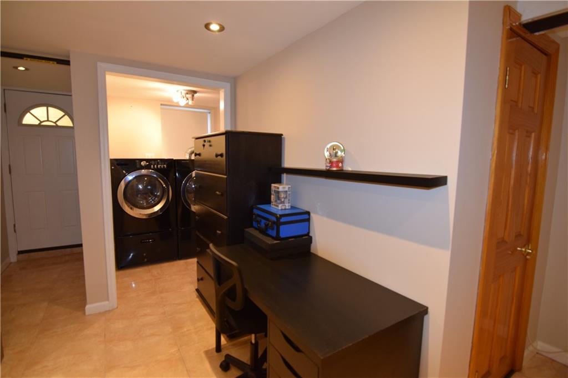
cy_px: 189
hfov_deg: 92.5
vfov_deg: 69.6
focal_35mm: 17
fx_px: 272
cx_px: 284
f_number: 3.5
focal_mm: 11.5
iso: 800
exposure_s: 1/60
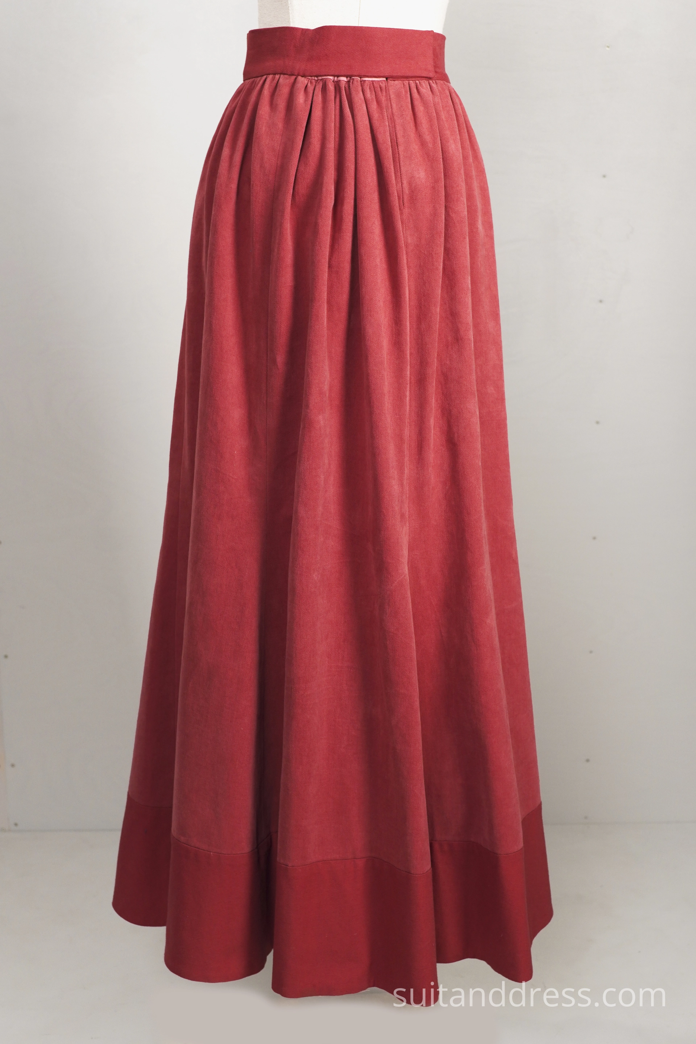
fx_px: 1392
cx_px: 348
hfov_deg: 28.1
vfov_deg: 41.1
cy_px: 522
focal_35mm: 48
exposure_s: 1/80
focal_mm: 32
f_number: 4.5
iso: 320
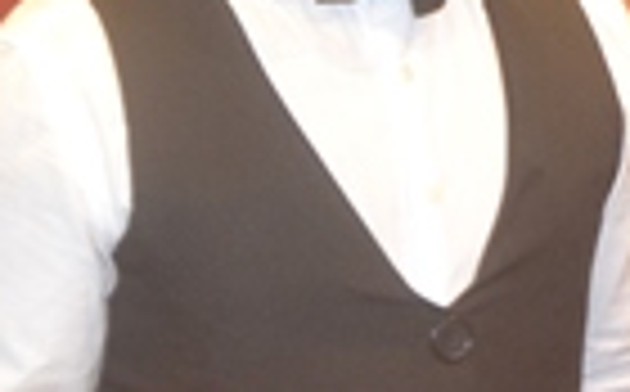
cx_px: 662
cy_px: 255
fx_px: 2160
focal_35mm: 126
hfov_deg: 16.2
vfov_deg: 10.3
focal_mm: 18
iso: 1250
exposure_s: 1/60
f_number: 3.5
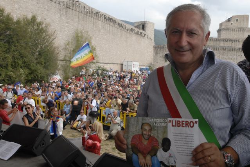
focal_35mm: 30
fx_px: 208
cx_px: 125
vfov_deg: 43.6
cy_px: 84
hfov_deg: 61.9
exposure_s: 1/250
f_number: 7.1
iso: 400
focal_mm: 20
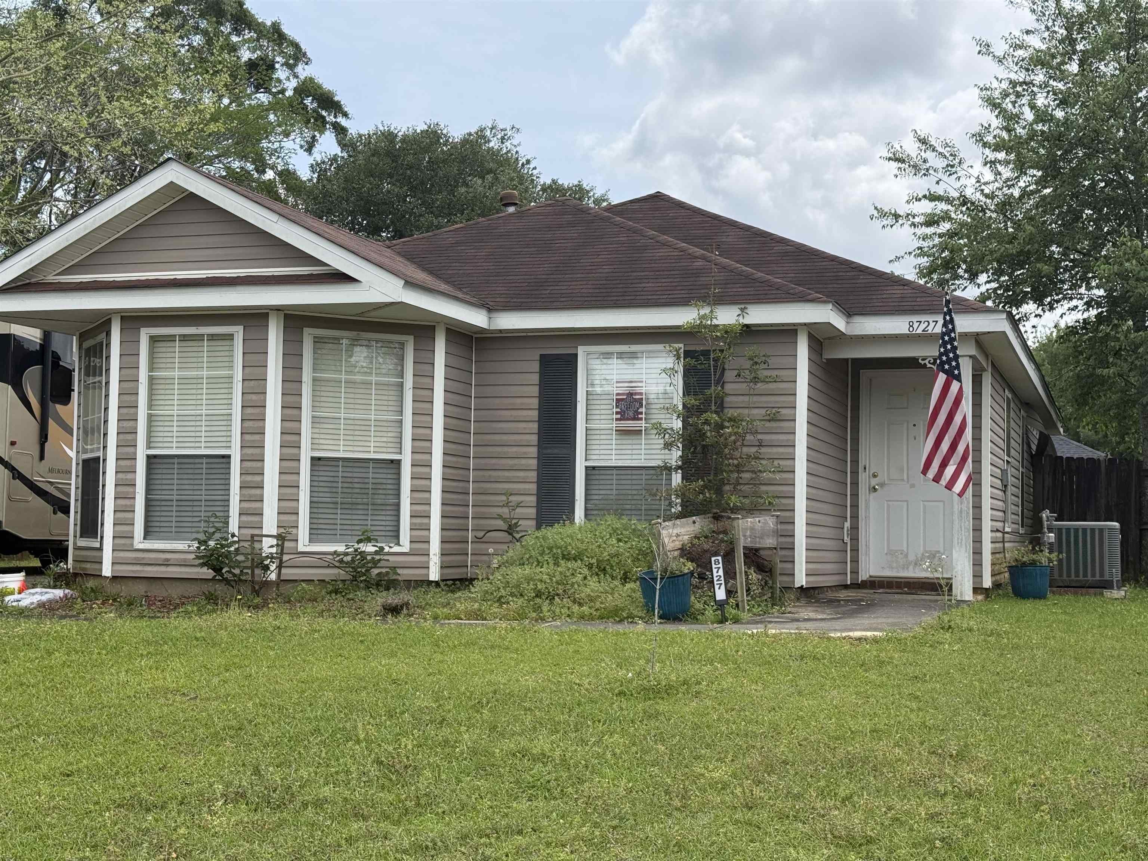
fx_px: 1592
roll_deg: -0.9
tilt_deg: +4.8
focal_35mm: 48
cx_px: 574
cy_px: 430
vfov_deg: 30.3
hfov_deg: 39.7
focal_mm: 6.76
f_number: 1.78
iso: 80
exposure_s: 1/4098
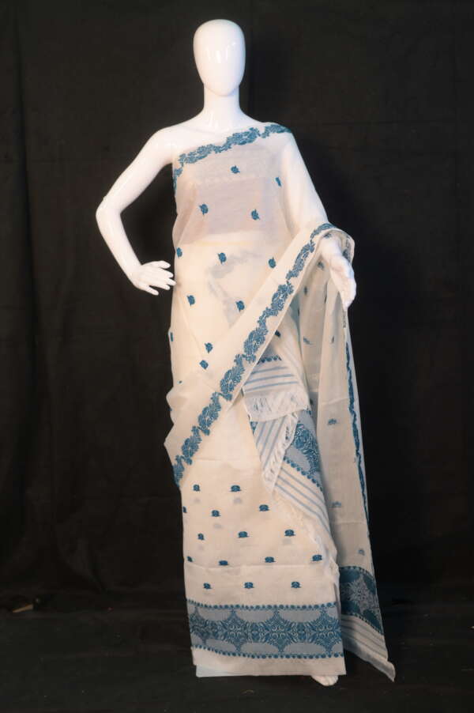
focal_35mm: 50
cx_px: 237
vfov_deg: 39.6
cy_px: 356
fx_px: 989
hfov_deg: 27.0
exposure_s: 1/160
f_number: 2.5
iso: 1250
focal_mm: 50
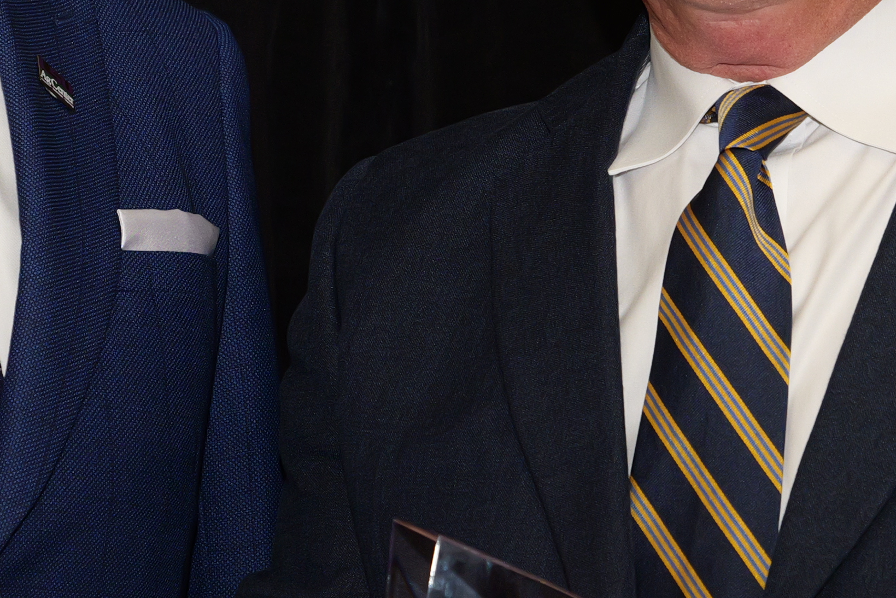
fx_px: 5376
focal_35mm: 216
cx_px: 364
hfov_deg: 9.5
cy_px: 295
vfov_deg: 6.4
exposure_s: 1/60
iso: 2000
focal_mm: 59
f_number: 5.6
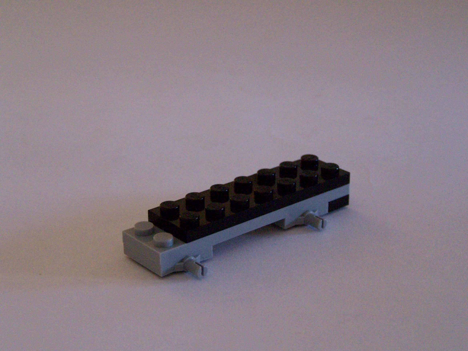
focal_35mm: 75
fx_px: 1014
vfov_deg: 19.6
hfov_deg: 26.0
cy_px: 176
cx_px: 234
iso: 400
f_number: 3.2
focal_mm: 12.4
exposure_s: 1/30
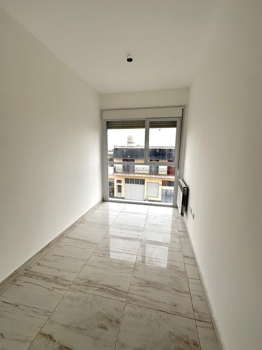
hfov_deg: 85.7
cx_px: 131
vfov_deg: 102.1
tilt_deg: -10.6
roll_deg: -0.2
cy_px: 175
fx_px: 141
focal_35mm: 14
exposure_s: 1/355
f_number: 2.2
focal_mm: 2.22
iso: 40
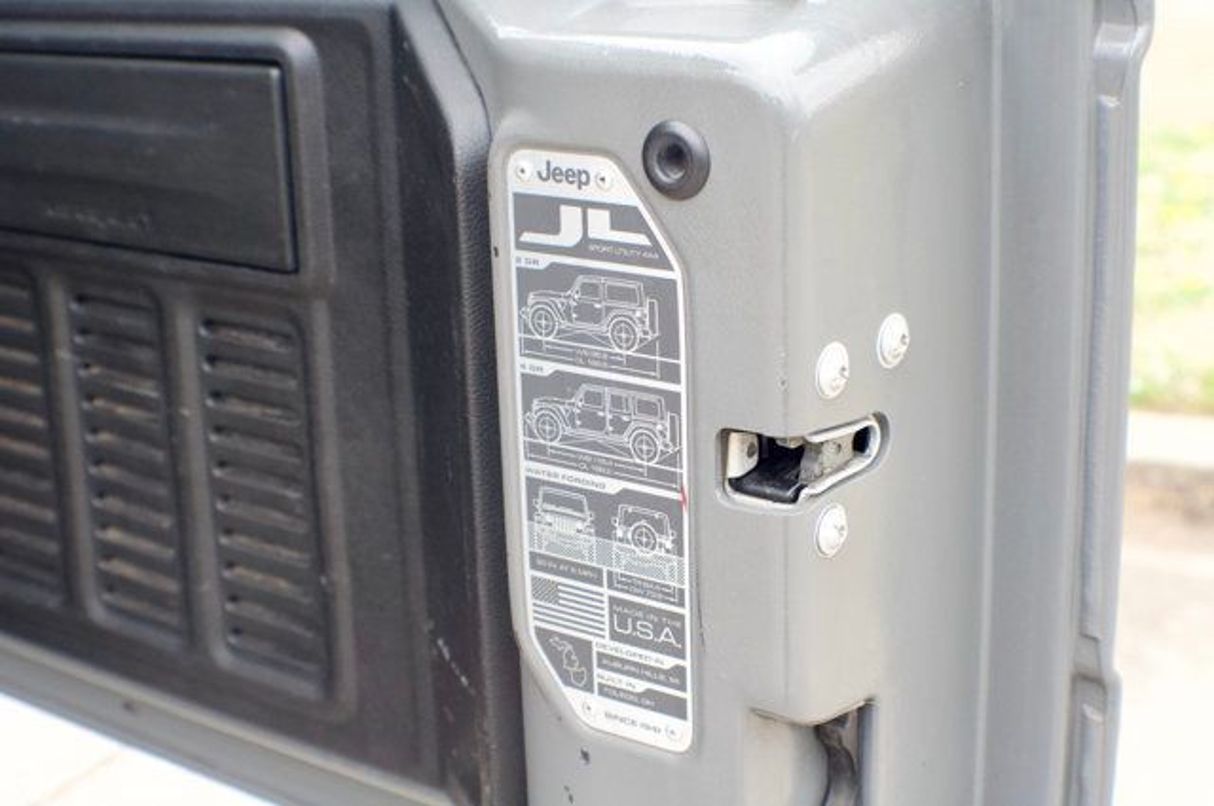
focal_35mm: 75
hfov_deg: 27.0
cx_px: 607
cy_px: 403
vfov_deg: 18.1
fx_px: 2526
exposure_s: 1/160
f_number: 6.3
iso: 1250
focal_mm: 50
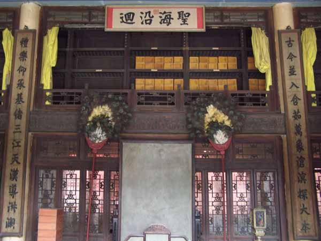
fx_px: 352
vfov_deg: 37.7
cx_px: 160
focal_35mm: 38
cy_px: 120
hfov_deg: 49.0
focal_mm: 6.3
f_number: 2.8
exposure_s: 1/8
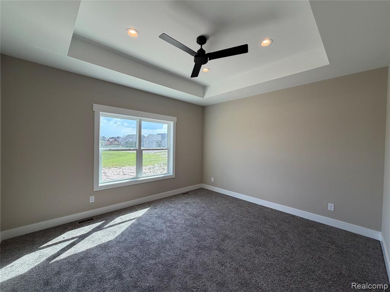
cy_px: 146
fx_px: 158
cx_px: 195
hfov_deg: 102.1
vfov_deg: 85.7
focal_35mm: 14
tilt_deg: -1.1
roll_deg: -1.0
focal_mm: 2.22
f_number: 2.2
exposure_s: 1/197
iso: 64
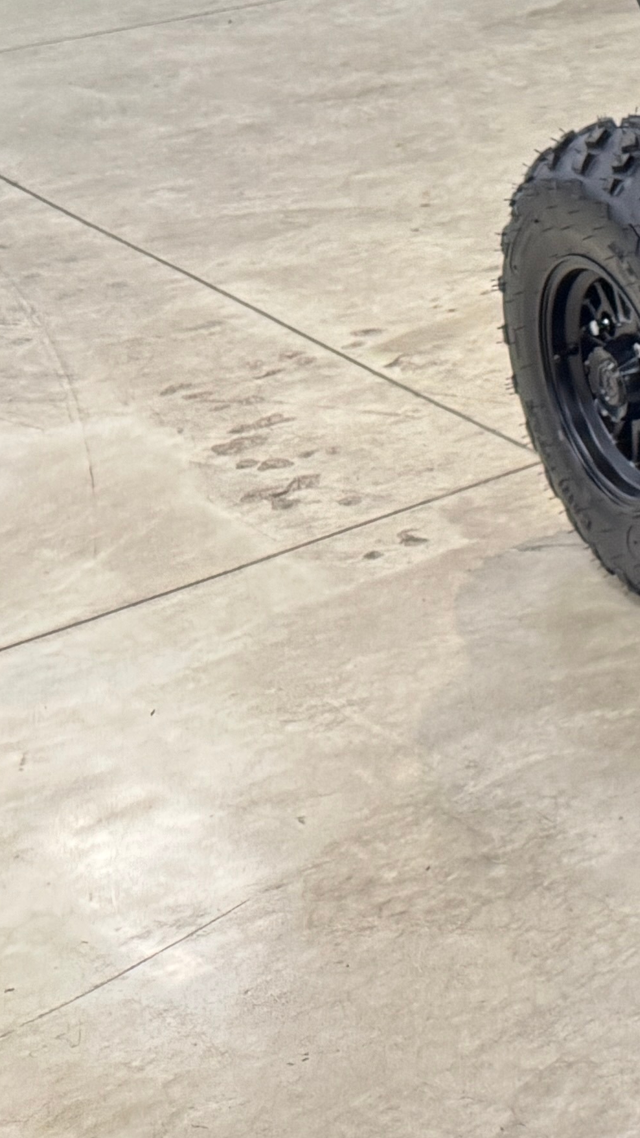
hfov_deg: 11.1
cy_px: 70
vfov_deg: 24.2
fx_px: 2565
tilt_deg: -14.9
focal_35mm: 85
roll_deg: +2.0
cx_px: 1682
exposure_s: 1/60
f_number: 1.78
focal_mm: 6.76
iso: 200
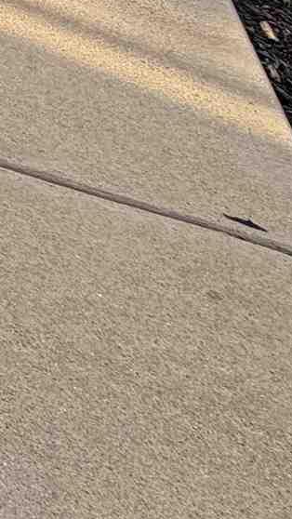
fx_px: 1156
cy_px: -454
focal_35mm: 84
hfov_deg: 8.4
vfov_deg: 18.6
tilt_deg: -13.7
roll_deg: +0.6
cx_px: -833
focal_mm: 2.22
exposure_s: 1/502
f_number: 2.2
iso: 50
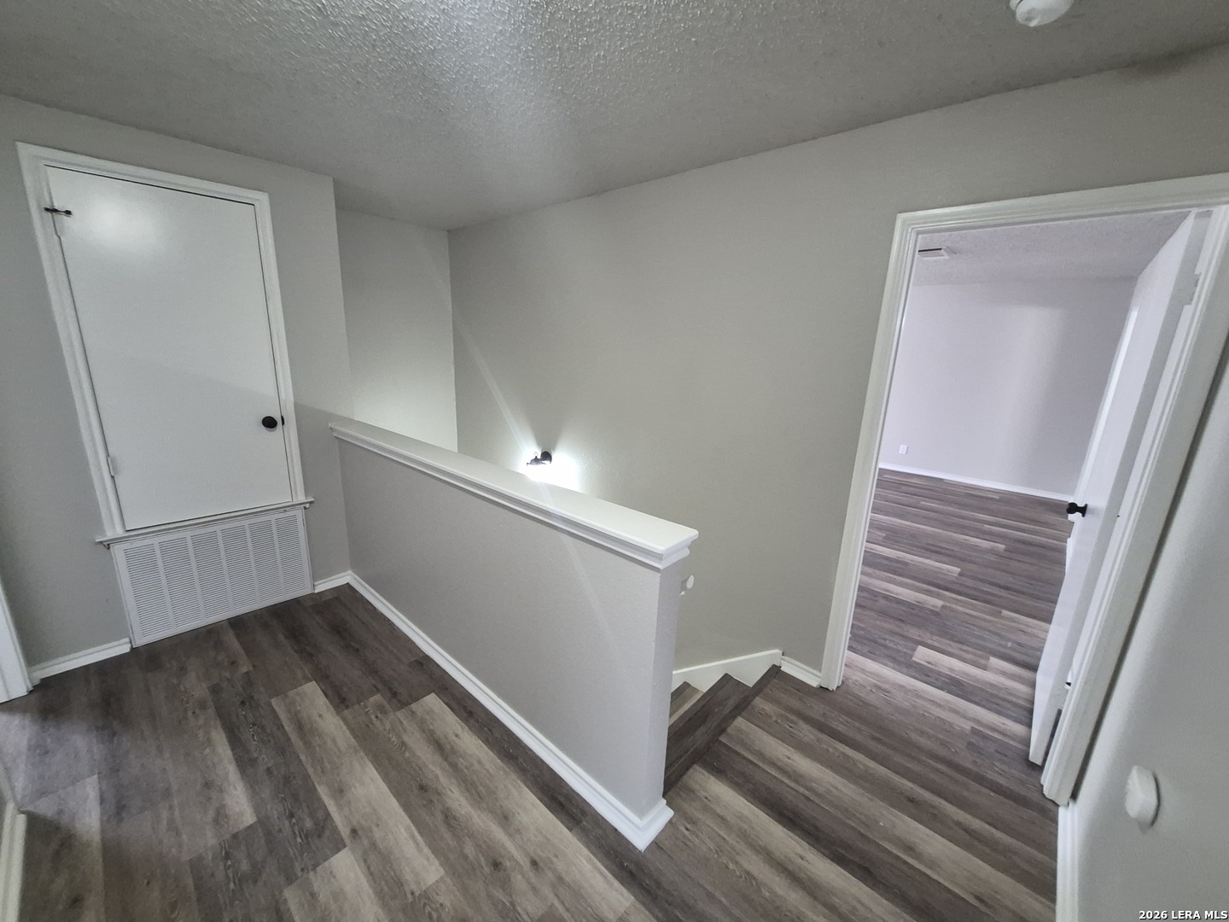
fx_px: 462
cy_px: 461
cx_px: 614
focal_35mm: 13
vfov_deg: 89.9
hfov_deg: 106.2
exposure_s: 1/60
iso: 640
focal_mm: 1.74
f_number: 2.2
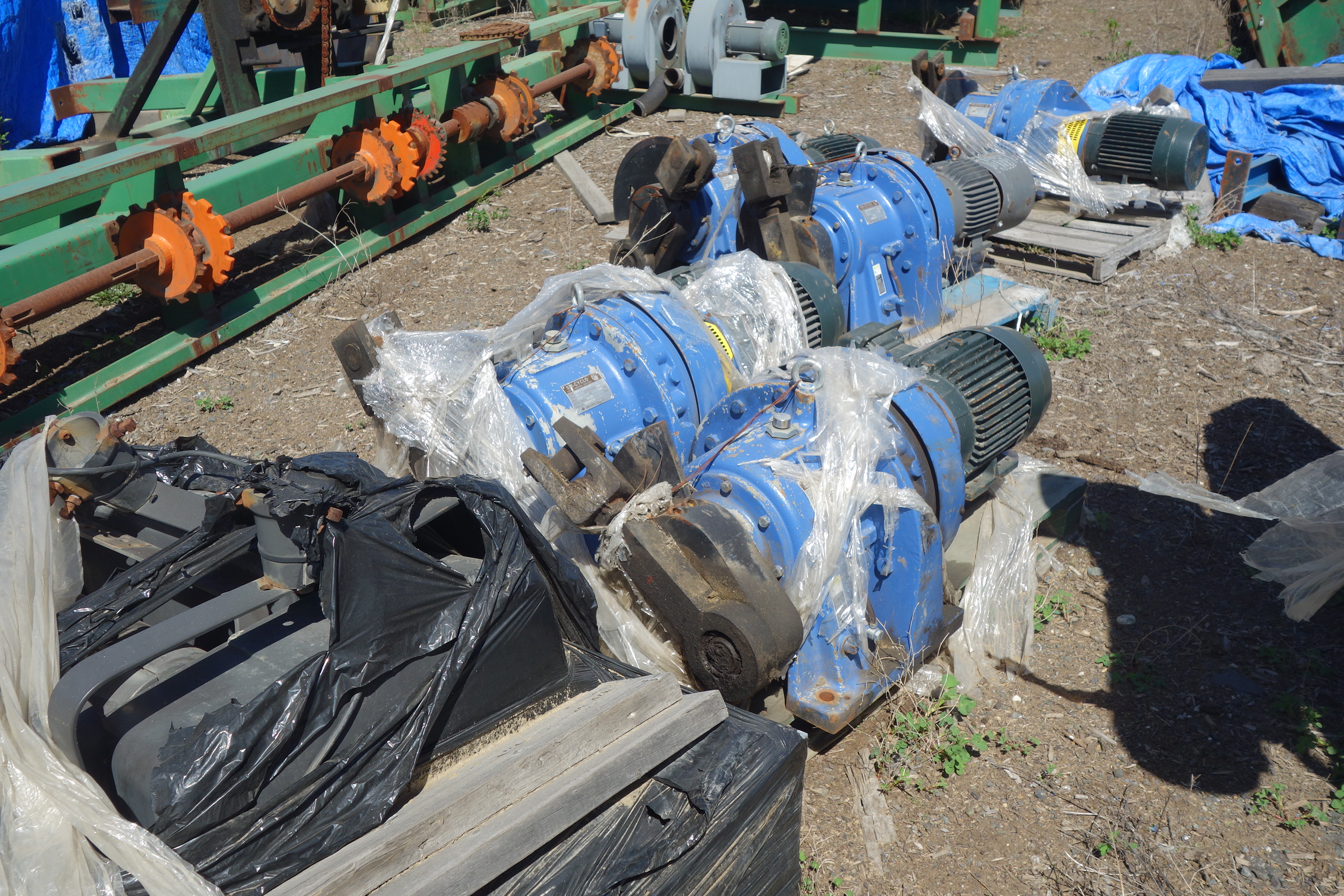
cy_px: 448
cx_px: 672
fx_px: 1307
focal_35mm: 35
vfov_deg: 37.9
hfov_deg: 54.4
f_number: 5.6
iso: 125
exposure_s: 1/500
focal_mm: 12.94
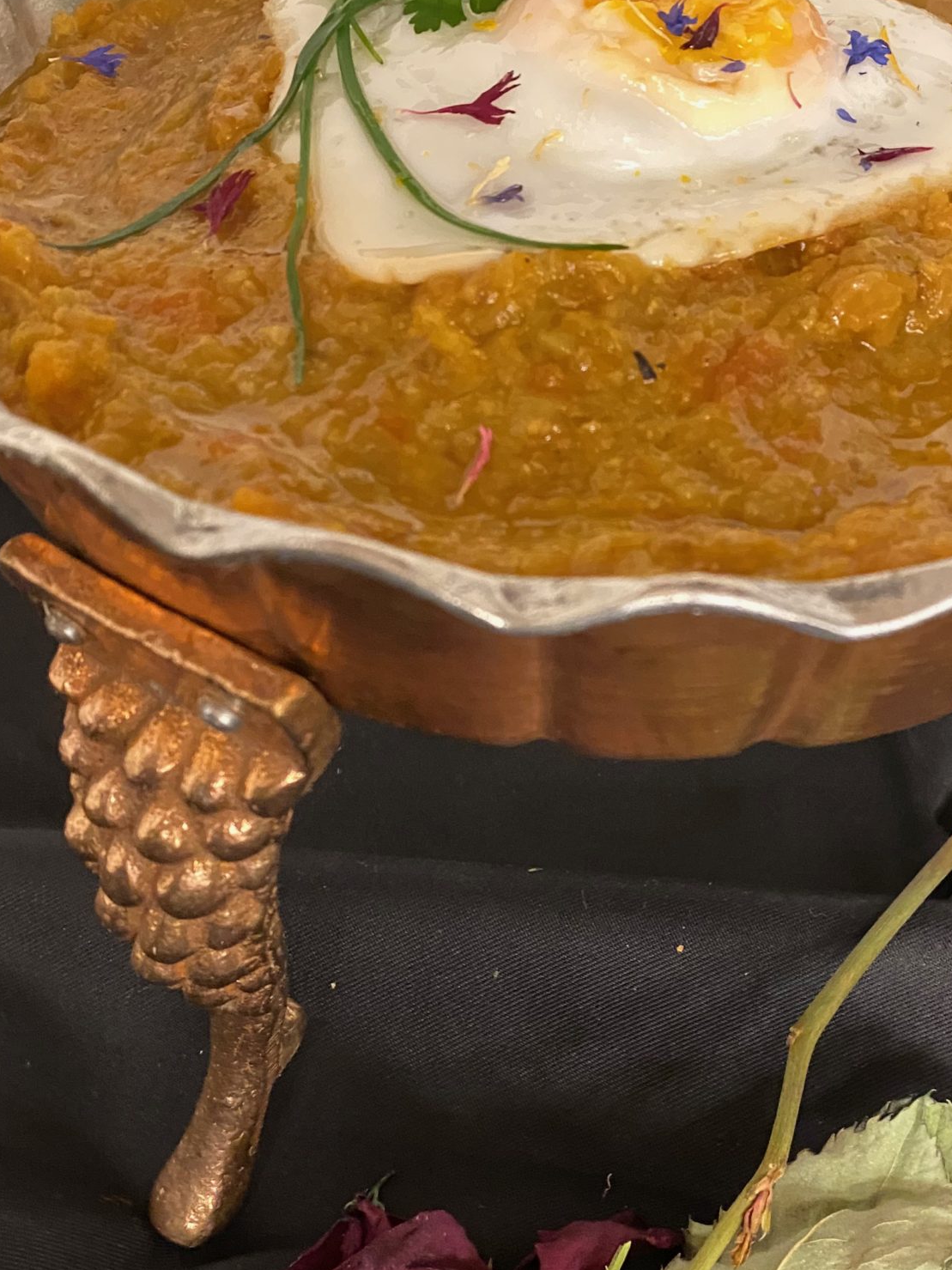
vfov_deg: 41.8
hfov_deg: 31.7
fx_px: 1650
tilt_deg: -45.1
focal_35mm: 45
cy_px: 793
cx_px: 684
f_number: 1.8
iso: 1000
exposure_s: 1/25
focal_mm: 4.25
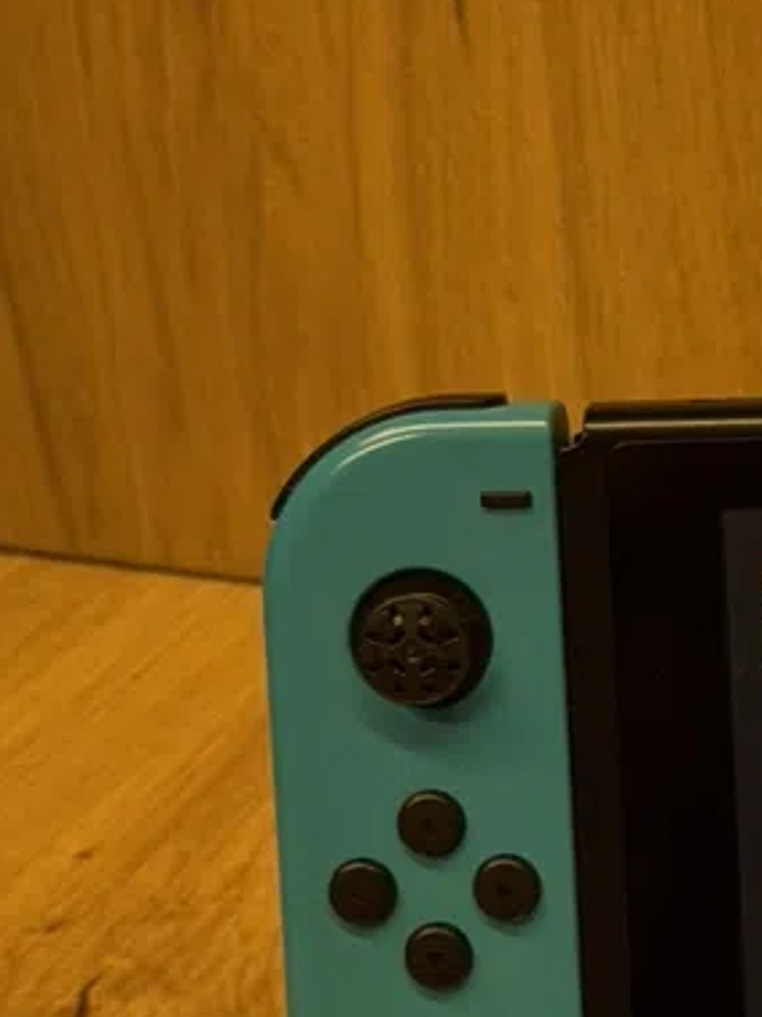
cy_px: 621
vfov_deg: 11.4
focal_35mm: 173
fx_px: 5081
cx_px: 1317
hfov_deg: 8.3
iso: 80
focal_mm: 6.76
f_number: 1.78
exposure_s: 1/50
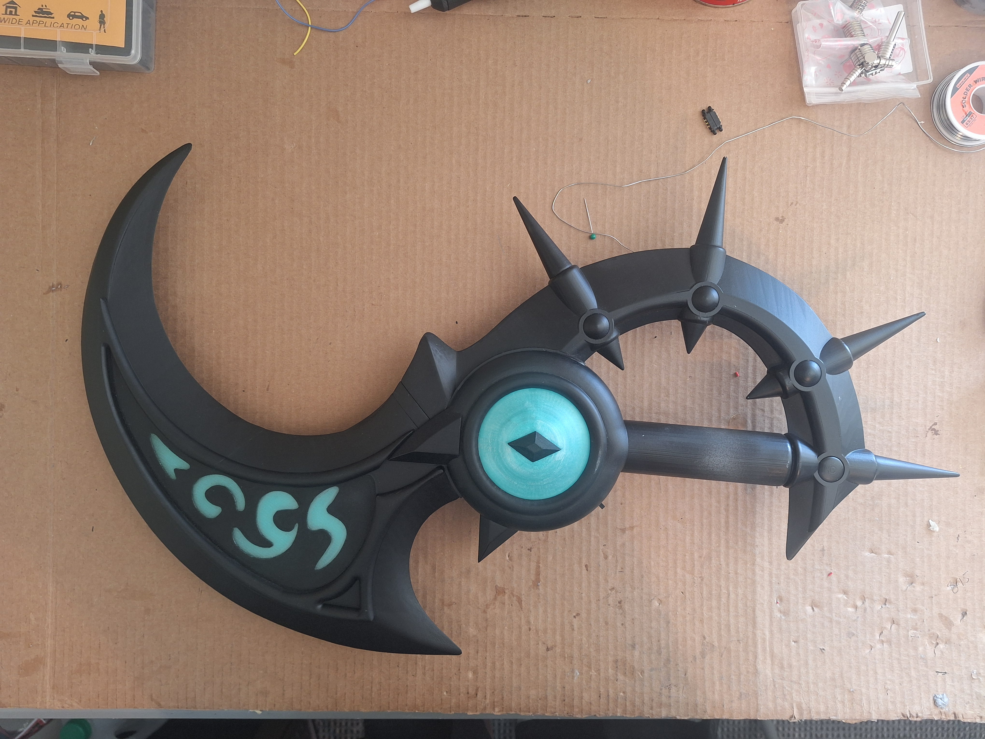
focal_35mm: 23
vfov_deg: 58.9
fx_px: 654
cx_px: 492
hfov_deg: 73.9
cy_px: 370
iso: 200
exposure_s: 1/40
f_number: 1.8
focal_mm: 5.54
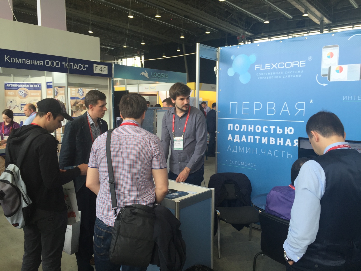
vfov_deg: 48.2
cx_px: 180
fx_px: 302
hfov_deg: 61.7
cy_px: 136
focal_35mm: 29
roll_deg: -2.0
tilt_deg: -5.8
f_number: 2.2
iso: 32
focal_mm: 4.15
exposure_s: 1/115
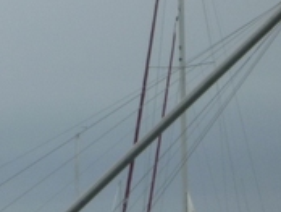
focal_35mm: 490
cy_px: 273
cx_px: -23
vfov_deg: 3.0
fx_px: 3983
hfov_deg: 4.0
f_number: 5.9
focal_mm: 22.8
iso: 100
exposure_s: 1/60
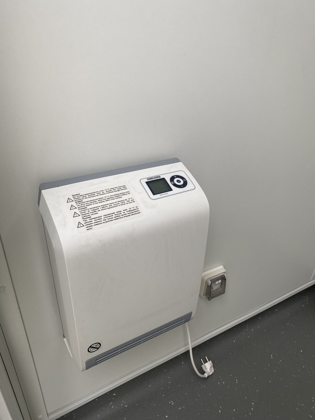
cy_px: 210
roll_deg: -3.7
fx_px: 315
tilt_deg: -31.5
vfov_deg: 67.3
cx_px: 158
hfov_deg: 53.1
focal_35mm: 26
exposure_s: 1/121
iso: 40
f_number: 1.8
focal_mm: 4.25
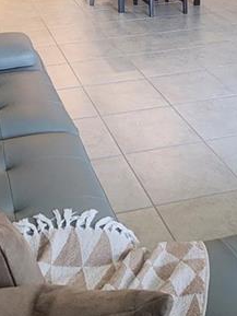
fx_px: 493
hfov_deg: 26.9
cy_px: 23
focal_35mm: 54
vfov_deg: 33.4
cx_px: 85
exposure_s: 1/60
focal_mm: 2.2
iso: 400
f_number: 2.2
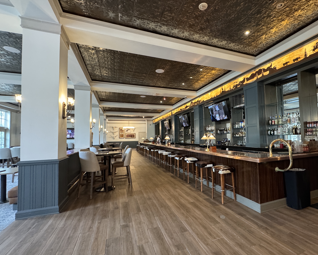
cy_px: 131
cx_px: 180
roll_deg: +1.0
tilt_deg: +2.3
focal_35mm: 17
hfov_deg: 89.1
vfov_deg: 77.0
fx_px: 160
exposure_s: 1/60
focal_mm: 2.22
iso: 640
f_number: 2.2
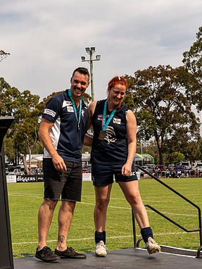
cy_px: 117
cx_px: 40
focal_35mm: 93
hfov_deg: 15.8
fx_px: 723
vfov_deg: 21.1
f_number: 8
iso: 200
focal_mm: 38
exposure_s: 1/640
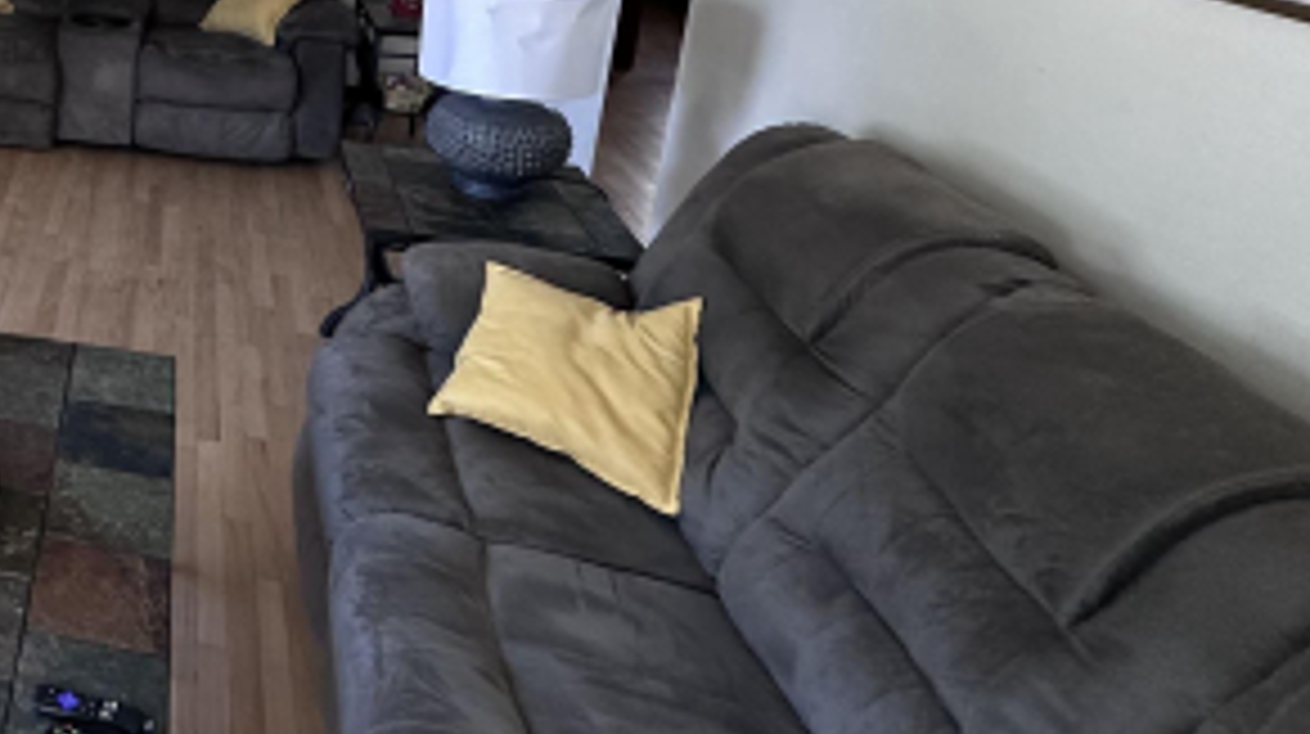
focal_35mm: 35
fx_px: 1215
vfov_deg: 31.2
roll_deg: -1.5
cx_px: -119
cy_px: 5
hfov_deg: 44.0
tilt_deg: -14.2
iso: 250
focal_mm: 2.22
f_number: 2.2
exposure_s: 1/99
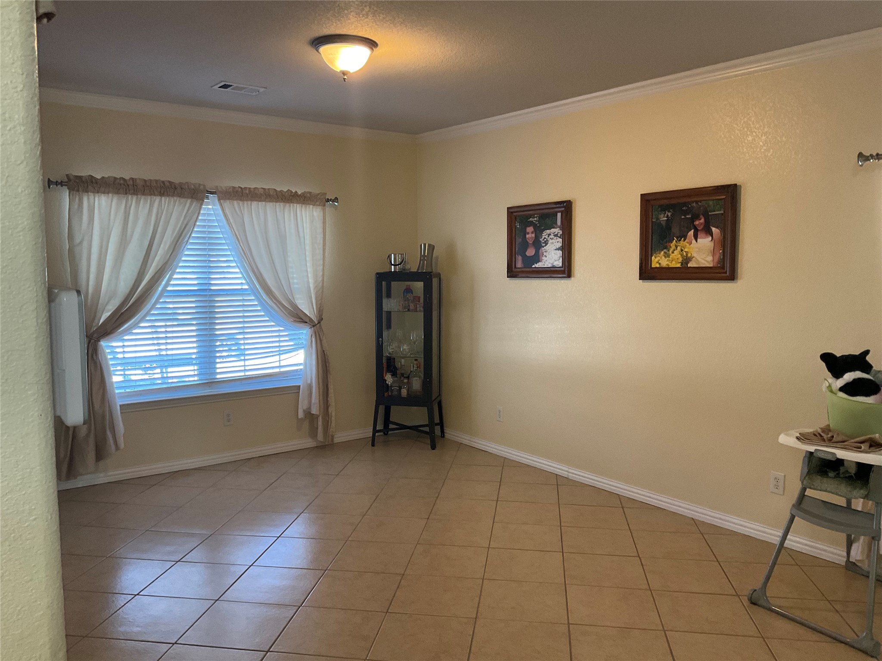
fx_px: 739
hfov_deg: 61.7
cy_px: 330
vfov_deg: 48.2
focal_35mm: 29
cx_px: 441
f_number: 1.8
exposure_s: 1/60
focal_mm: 3
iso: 160
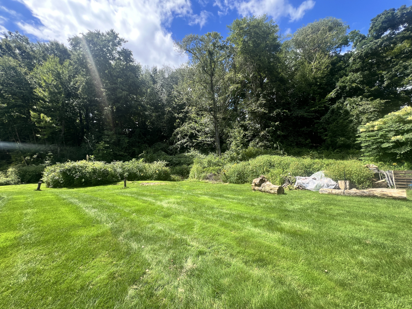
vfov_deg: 89.9
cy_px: 154
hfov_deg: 106.2
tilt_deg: +4.6
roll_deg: +2.8
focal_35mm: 13
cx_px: 206
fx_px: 155
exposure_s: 1/544
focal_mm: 1.57
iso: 32
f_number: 1.8
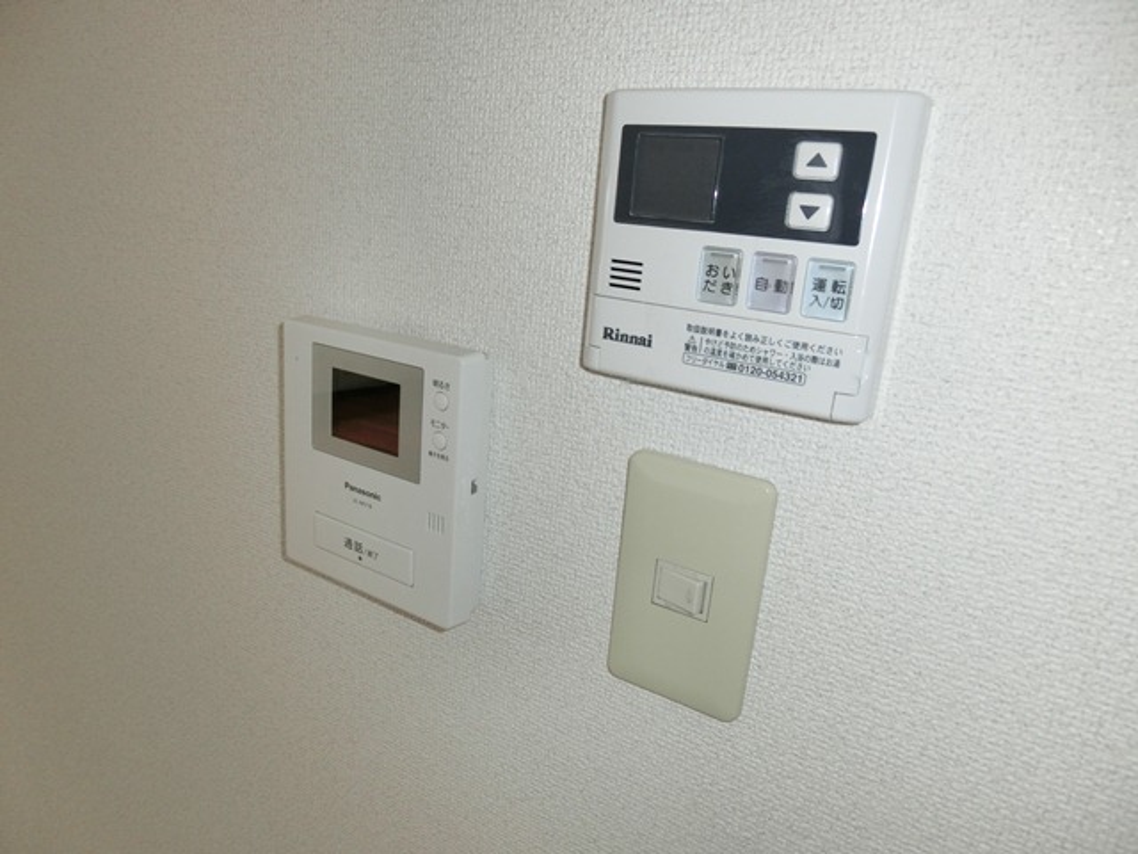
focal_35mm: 24
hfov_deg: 71.6
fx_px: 789
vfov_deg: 56.8
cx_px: 569
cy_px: 427
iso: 160
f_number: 3
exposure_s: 1/80
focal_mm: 4.24
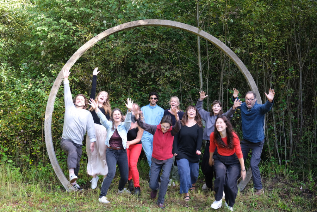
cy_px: 106
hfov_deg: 46.4
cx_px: 158
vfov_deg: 31.9
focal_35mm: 42
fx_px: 370
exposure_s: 1/100
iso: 200
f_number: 4
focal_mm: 27.7
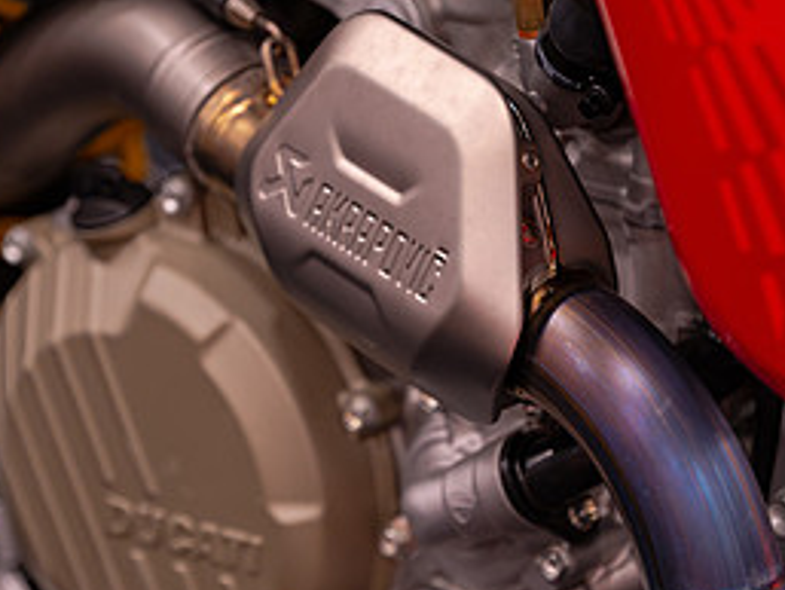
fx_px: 6648
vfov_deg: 5.1
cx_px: 351
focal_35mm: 293
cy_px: 319
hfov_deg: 6.8
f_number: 2.8
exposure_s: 1/200
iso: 1400
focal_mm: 135
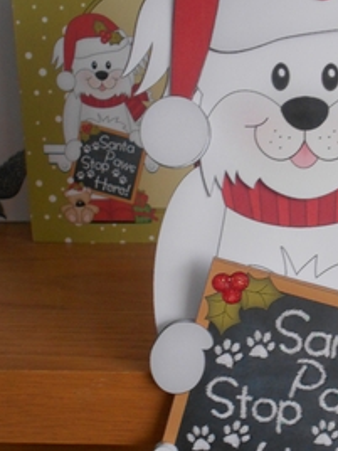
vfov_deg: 33.8
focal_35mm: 57
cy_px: 244
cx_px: 270
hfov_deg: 25.2
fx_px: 742
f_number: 3.6
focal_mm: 5.8
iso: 400
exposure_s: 1/15
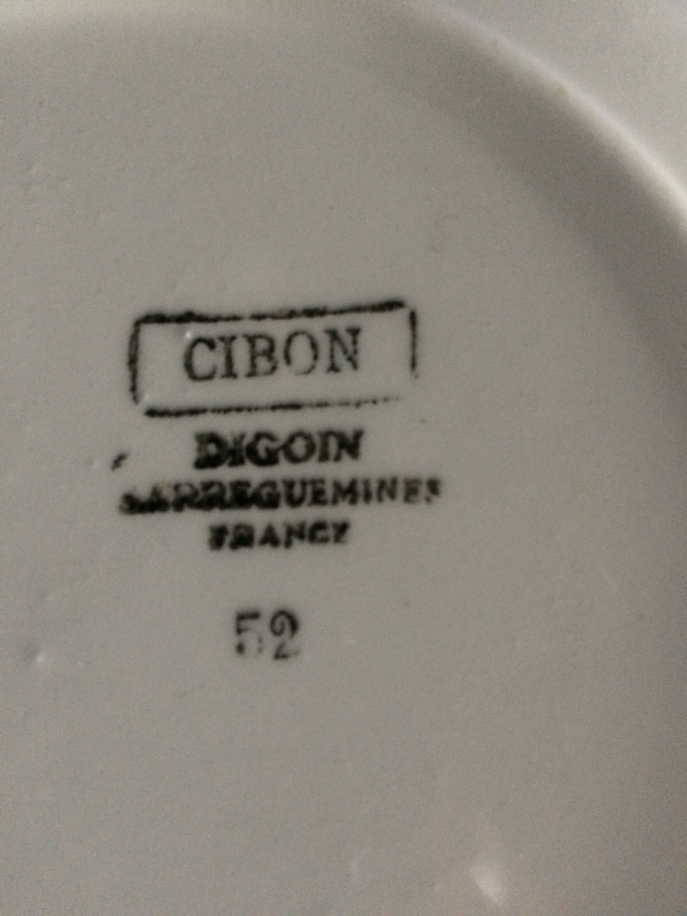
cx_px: 344
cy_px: 458
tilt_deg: -80.4
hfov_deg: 48.2
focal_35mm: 29
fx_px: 767
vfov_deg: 61.7
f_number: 2.2
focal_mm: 4.15
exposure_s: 1/17
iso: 400
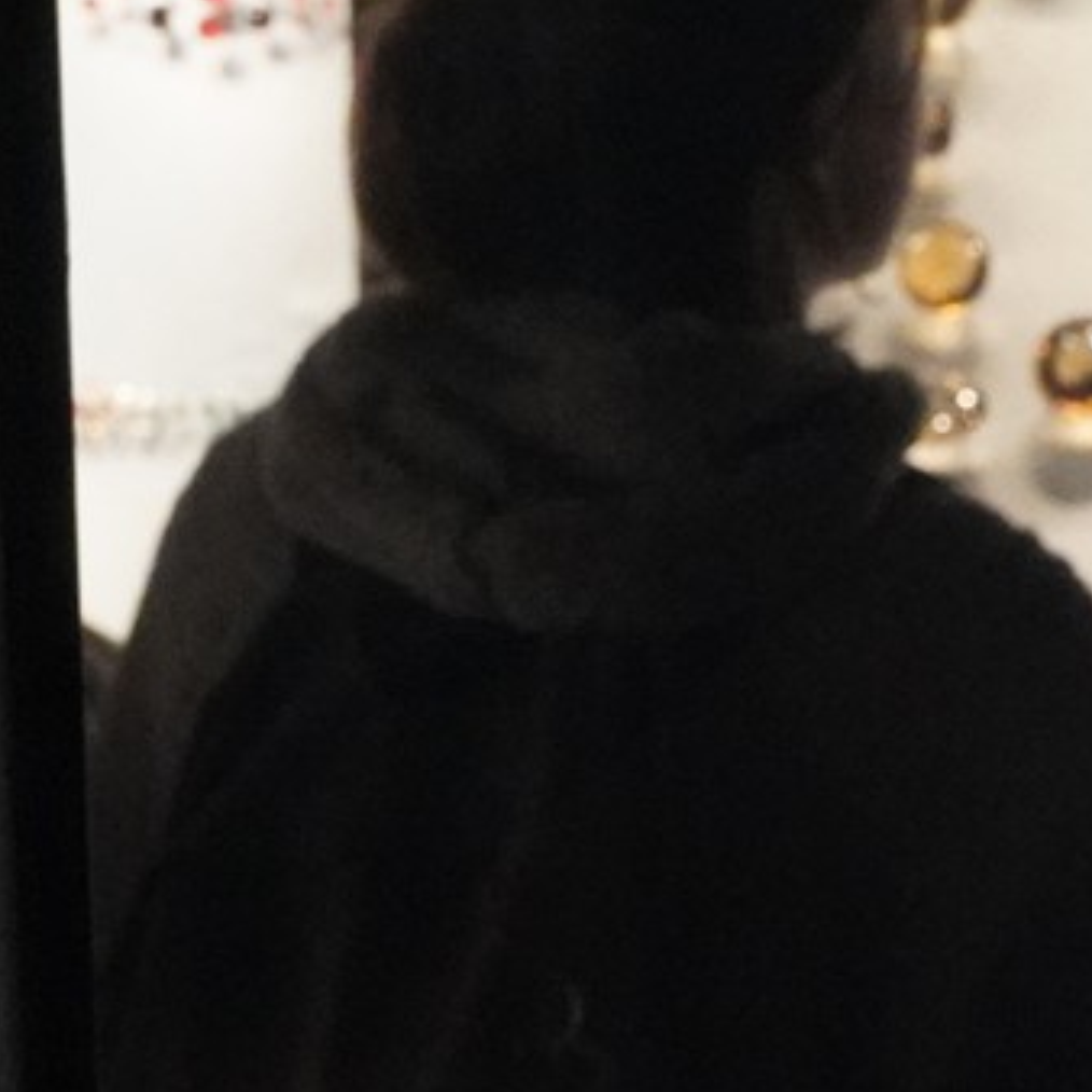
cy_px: 1037
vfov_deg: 9.6
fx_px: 6460
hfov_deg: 9.1
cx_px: 2110
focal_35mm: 181
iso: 10000
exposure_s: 1/80
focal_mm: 36
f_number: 11
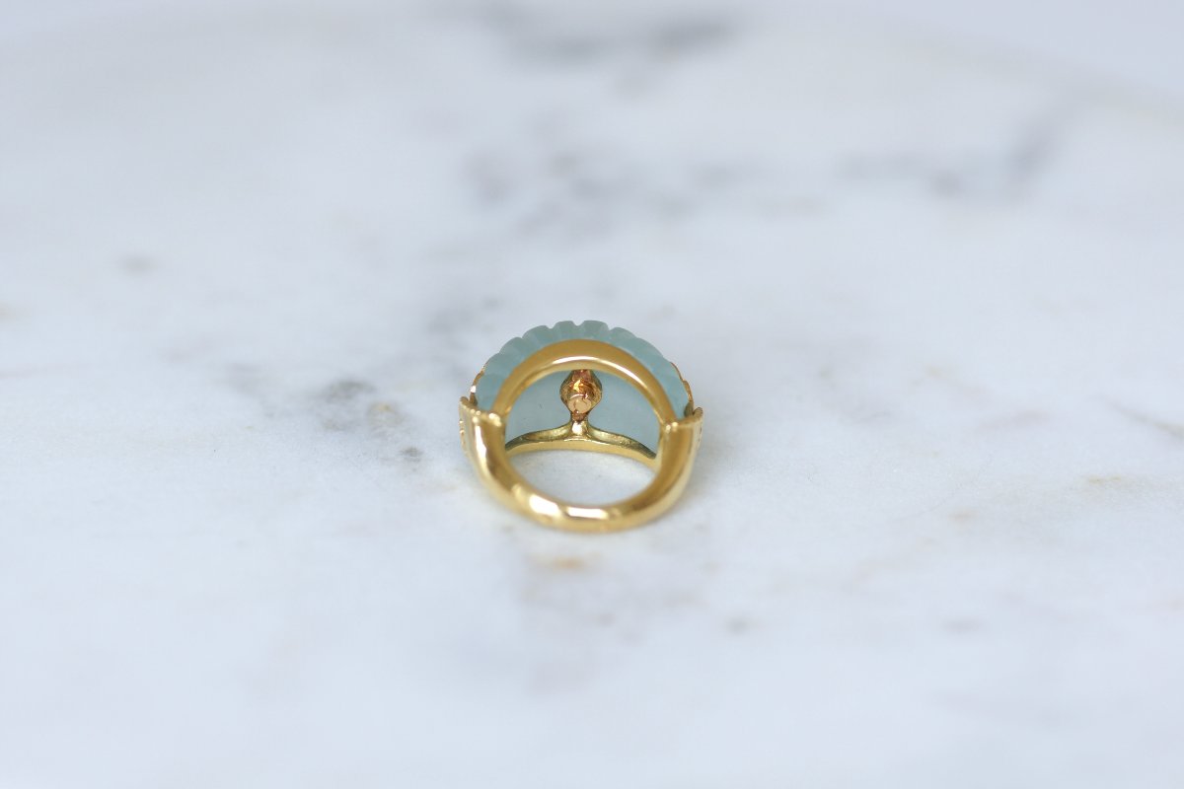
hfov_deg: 19.5
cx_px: 592
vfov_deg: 13.0
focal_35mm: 105
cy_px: 394
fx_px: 3453
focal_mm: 70
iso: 200
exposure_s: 1/125
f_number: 3.2
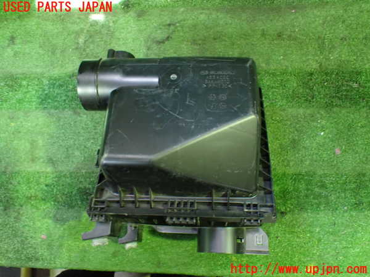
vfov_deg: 46.8
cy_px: 138
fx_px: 321
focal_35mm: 30
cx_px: 185
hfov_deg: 60.0
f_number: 2.3
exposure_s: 1/40
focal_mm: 5.4
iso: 800
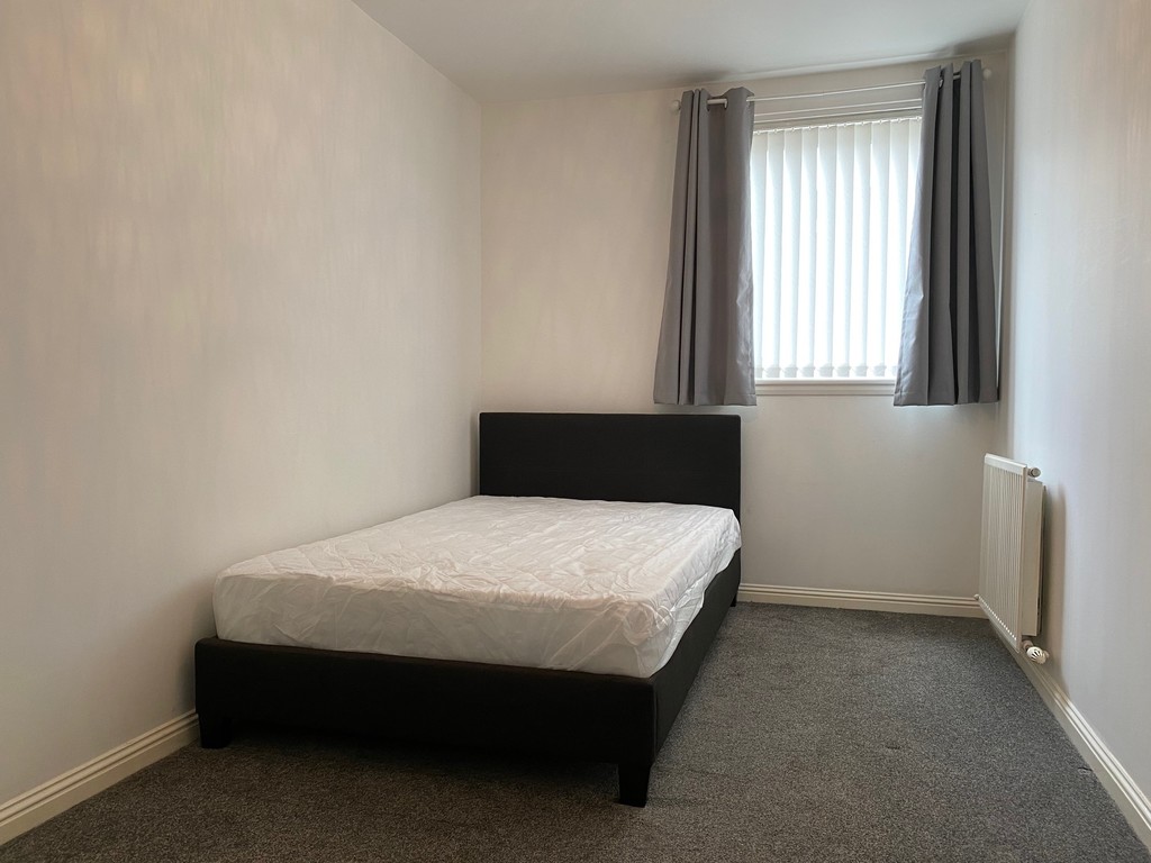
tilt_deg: -2.0
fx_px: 865
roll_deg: -0.2
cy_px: 432
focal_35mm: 26
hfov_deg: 67.3
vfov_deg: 53.1
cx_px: 576
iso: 100
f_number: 1.8
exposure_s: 1/50
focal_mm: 4.25
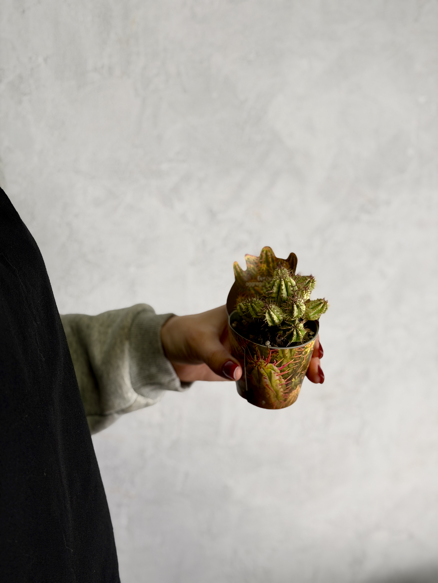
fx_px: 810
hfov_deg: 30.3
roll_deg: +1.8
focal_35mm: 48
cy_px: 292
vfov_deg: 39.7
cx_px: 219
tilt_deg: -15.7
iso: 64
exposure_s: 1/466
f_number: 1.78
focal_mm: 6.76
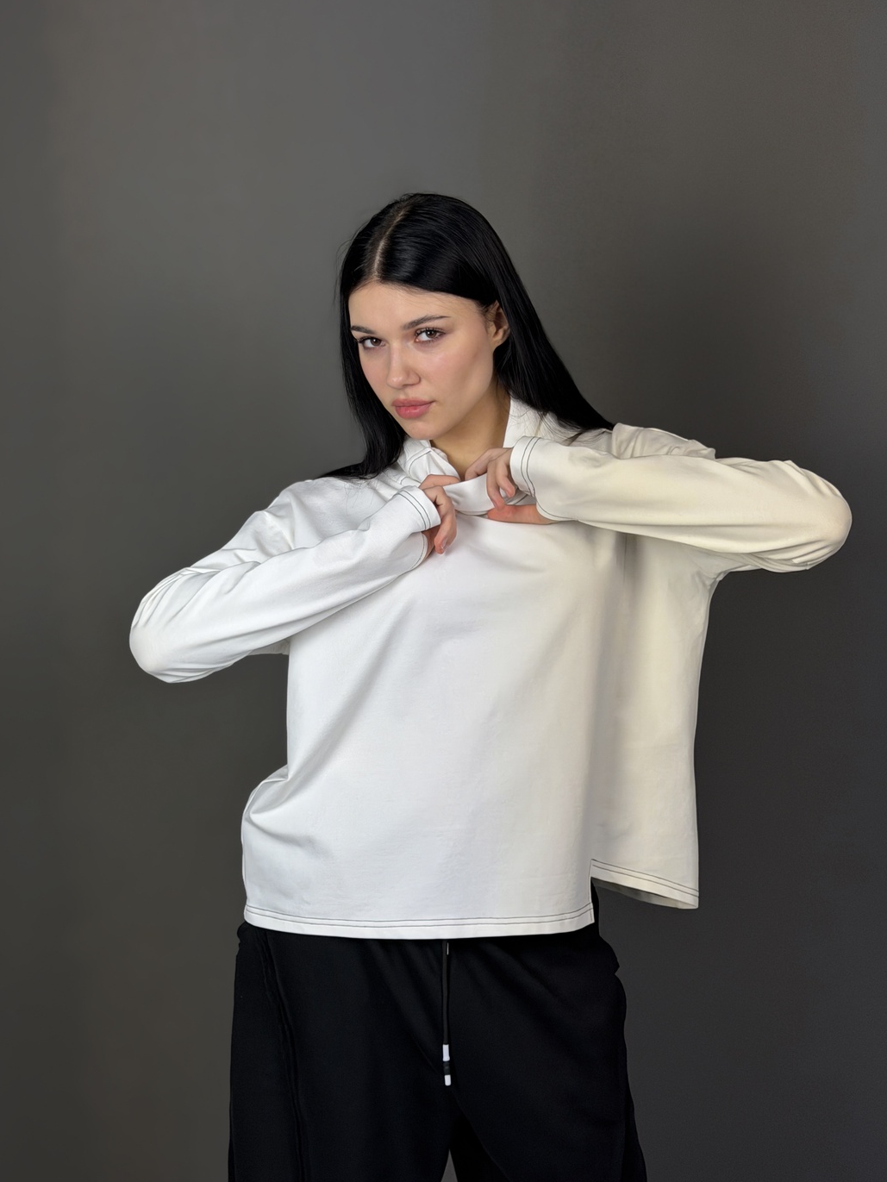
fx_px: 1673
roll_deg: +2.1
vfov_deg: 38.9
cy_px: 580
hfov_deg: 29.7
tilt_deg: -4.9
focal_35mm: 49
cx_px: 444
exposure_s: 1/188
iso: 50
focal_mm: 6.76
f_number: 1.78
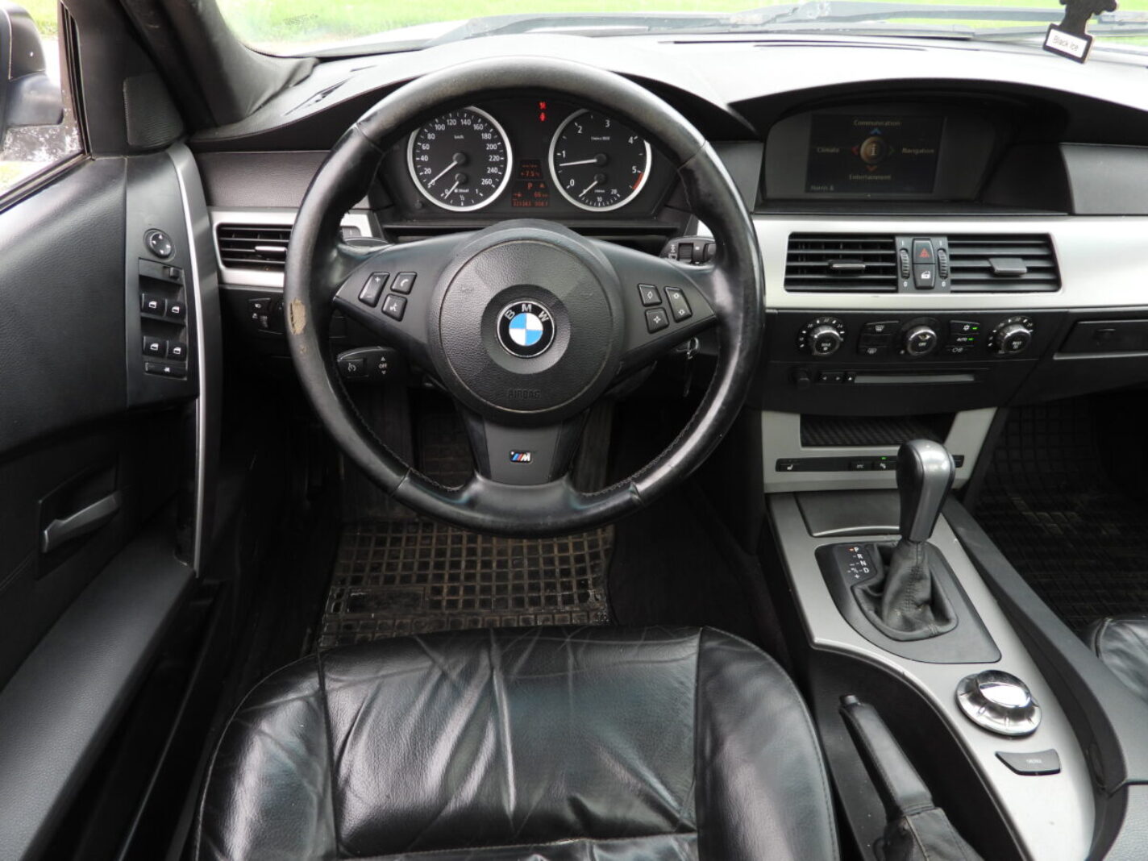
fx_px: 796
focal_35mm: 24
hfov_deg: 71.6
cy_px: 430
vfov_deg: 56.8
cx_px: 574
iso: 100
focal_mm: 4.3
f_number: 2.8
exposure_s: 1/125
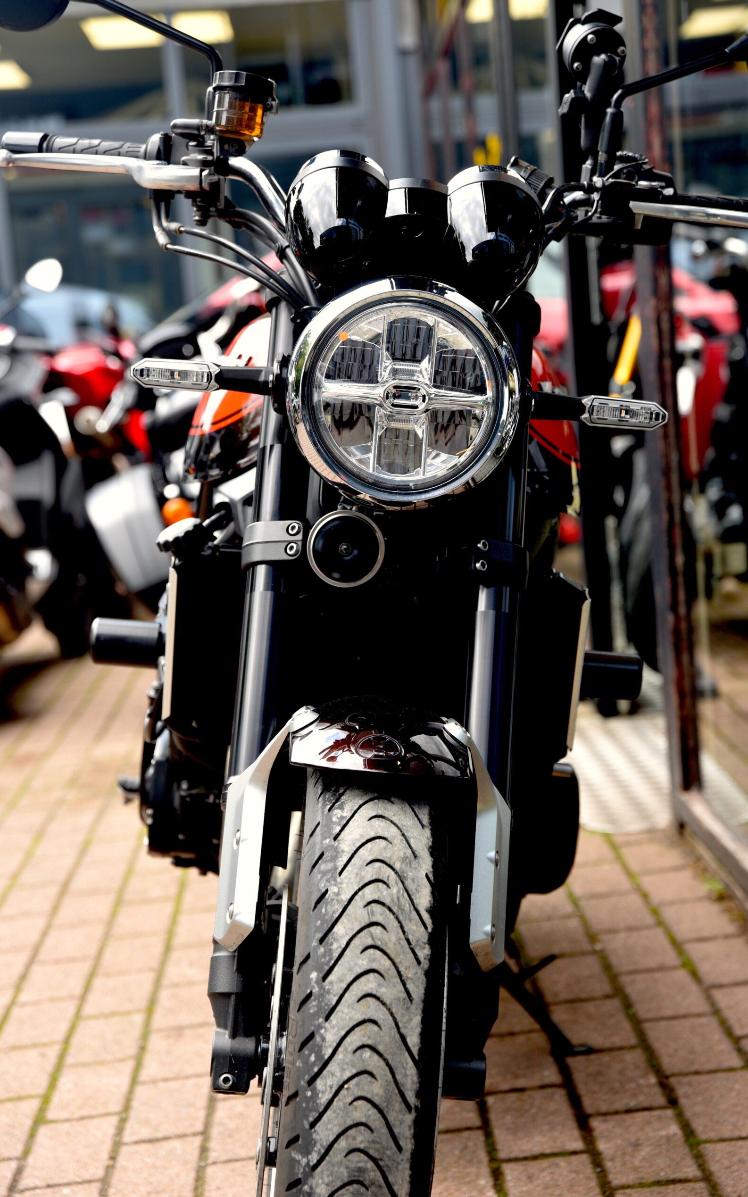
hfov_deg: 18.1
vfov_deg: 28.6
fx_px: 2349
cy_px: 597
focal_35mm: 72
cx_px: 396
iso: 100
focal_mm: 70
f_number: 4.5
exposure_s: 1/60
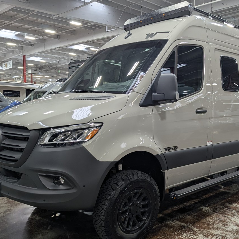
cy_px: 130
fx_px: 273
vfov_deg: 47.2
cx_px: 150
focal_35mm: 35
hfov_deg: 46.8
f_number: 1.85
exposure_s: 1/53
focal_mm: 6.81
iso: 88
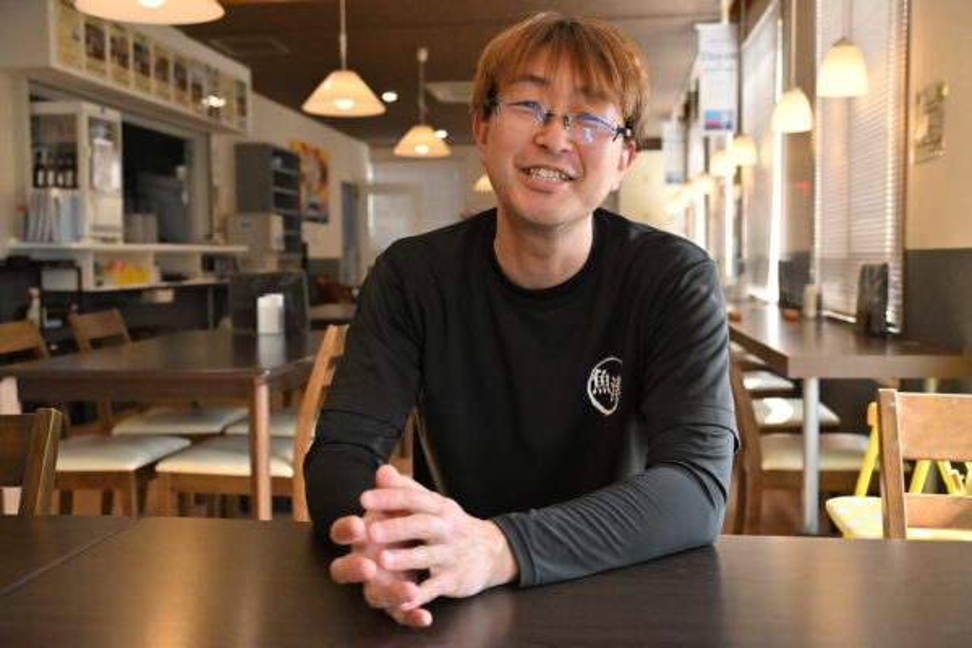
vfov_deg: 36.9
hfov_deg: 53.1
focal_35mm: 36
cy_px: 324
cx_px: 486
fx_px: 972
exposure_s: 1/2000
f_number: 4.8
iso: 9000
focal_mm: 36
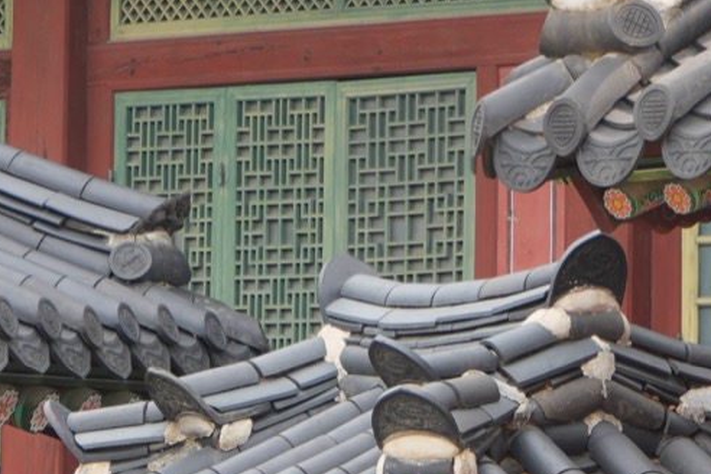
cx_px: 395
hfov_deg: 4.9
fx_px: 8315
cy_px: 186
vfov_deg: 3.3
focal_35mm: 421
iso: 100
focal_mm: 69
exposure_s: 1/160
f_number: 4.5
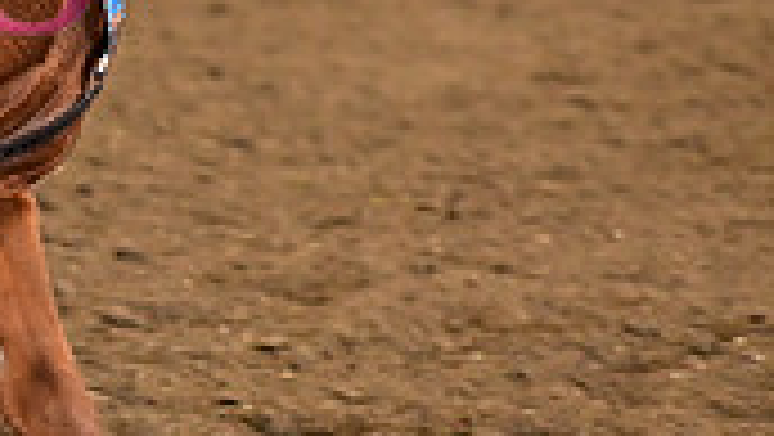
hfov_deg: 4.6
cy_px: -191
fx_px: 9447
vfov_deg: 2.6
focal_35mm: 460
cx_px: -522
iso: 2000
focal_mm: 130
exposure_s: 1/250
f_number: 3.5
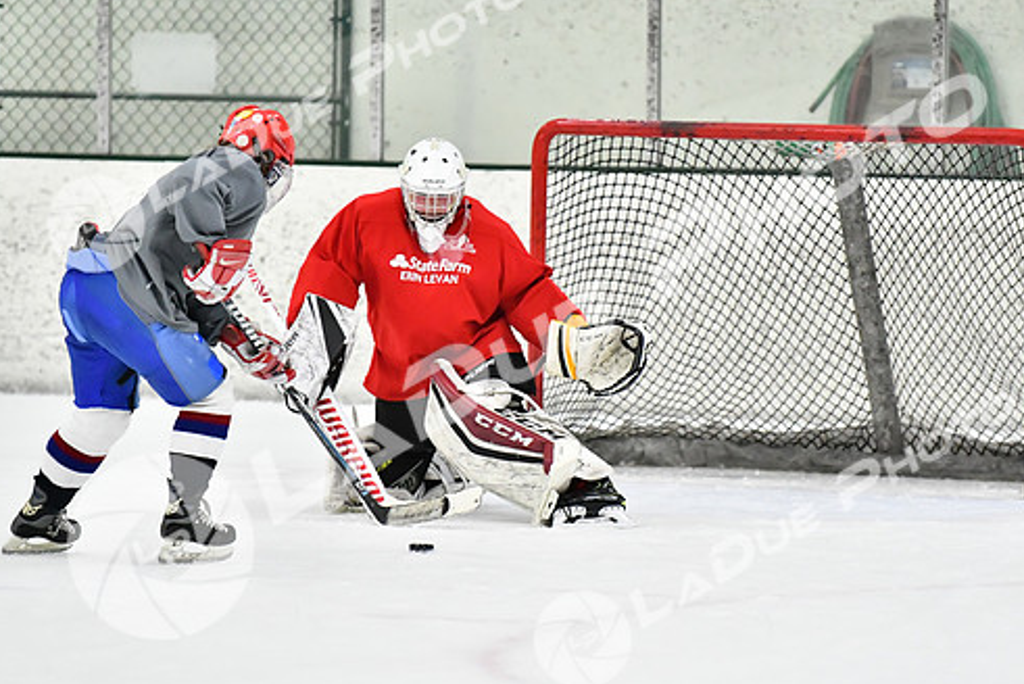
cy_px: 333
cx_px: 530
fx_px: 9079
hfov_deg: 6.5
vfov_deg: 4.3
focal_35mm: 319
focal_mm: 180
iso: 5000
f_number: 2.8
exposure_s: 1/1250
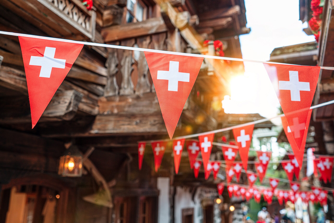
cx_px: 167
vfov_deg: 37.9
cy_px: 112
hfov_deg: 54.4
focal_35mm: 35
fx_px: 325
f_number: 2.8
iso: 100
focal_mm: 35
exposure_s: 1/100
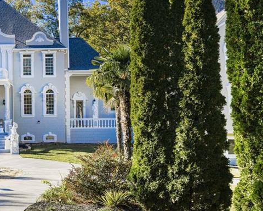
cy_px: 109
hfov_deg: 30.2
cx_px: 32
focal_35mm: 60
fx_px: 467
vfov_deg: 25.4
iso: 64
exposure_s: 1/800
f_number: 4
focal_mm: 30
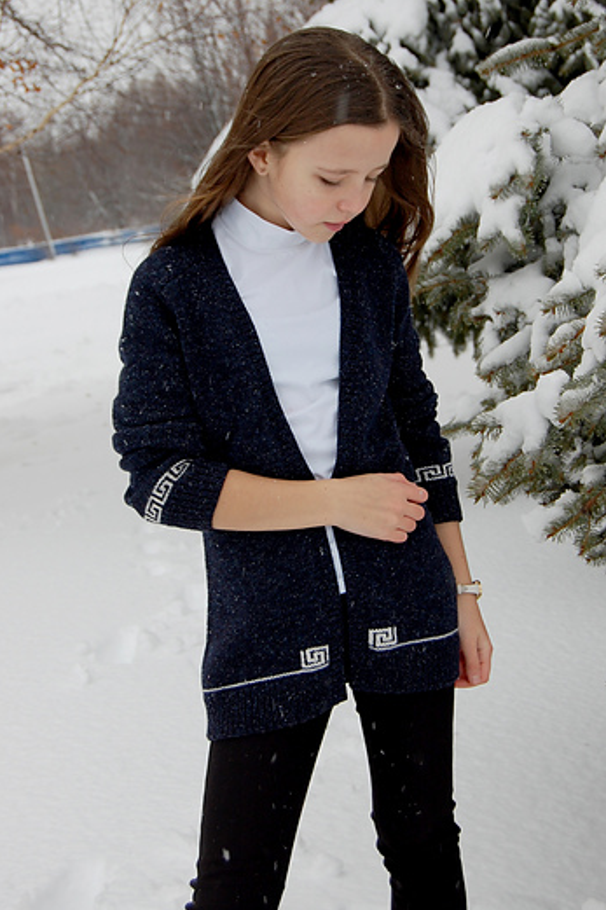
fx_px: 1769
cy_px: 398
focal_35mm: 70
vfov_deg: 28.8
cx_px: 325
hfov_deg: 19.4
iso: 200
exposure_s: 1/160
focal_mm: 38
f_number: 6.3
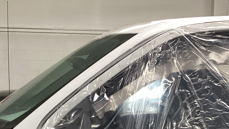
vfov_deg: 14.6
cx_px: 120
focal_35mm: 77
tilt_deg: -14.8
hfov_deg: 27.5
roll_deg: -0.4
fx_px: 467
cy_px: 195
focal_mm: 3.3
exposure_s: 1/50
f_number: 2.4
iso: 125
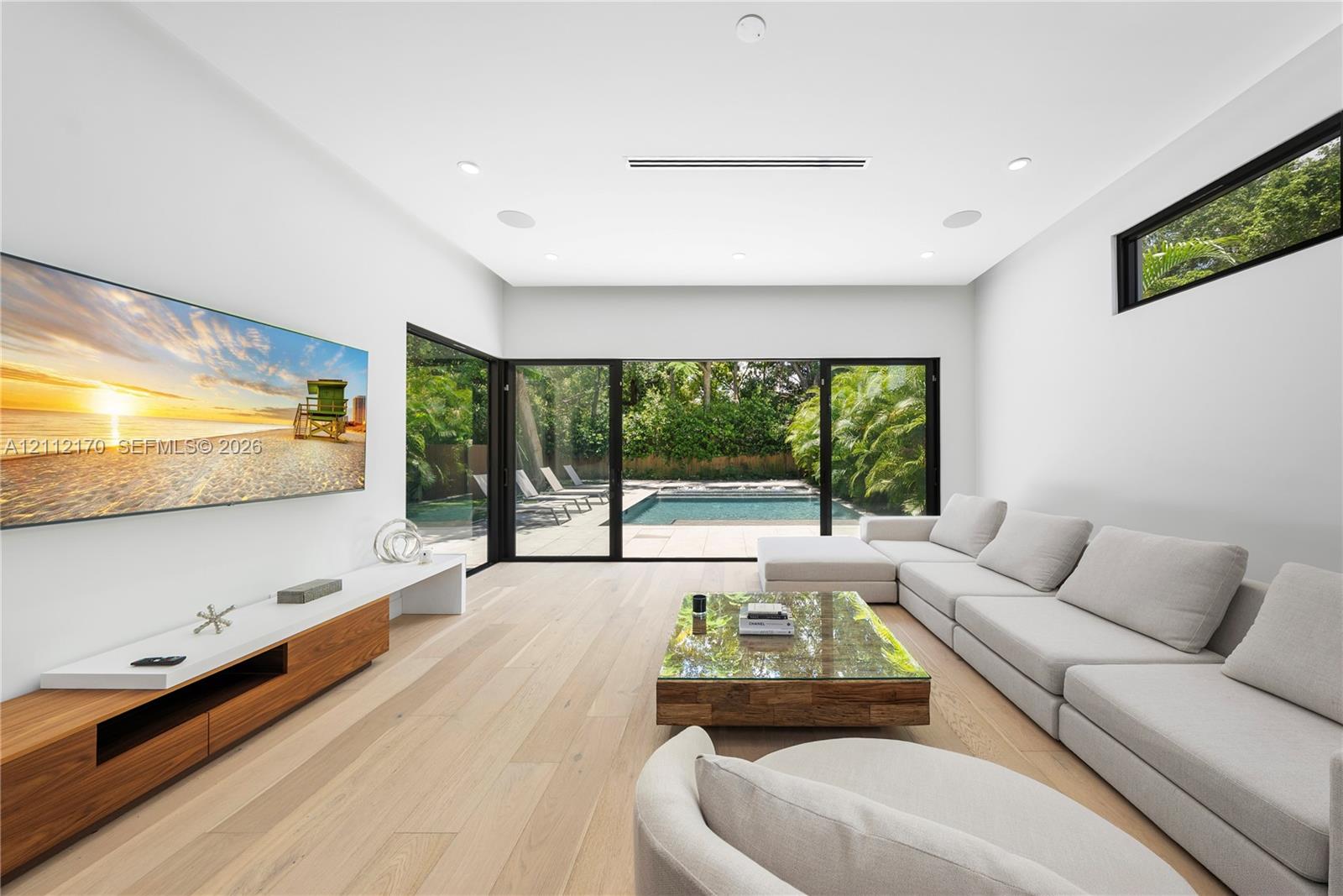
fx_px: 448
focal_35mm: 12
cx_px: 672
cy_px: 448
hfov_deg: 112.6
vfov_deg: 90.0
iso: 250
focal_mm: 12
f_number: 8
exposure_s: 1/50
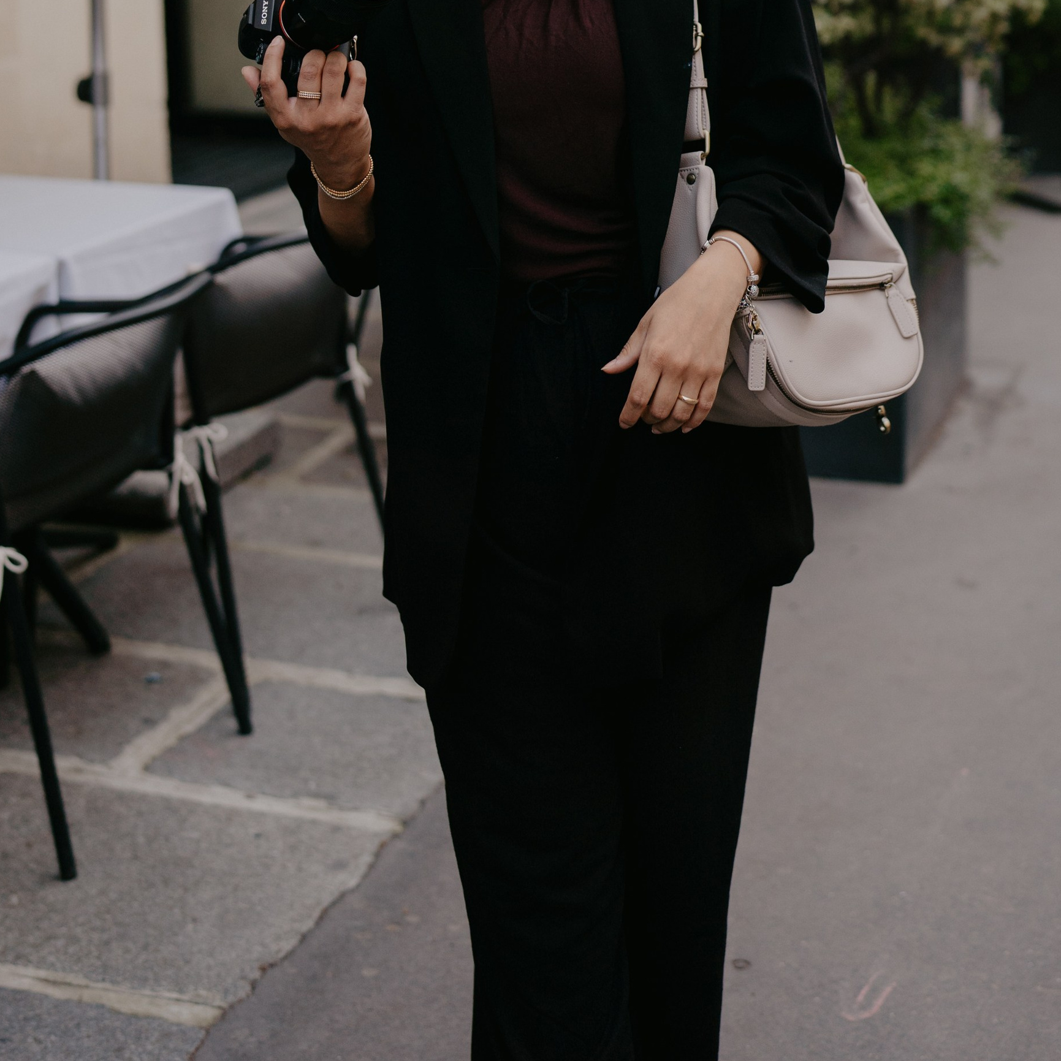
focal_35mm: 66
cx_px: 577
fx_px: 2289
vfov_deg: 25.0
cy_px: 22
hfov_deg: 26.1
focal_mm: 35
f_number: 1.8
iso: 100
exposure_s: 1/1600
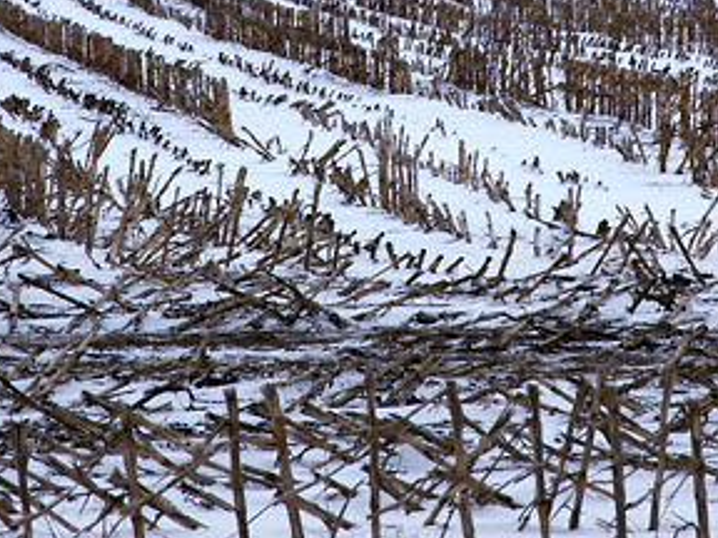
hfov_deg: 5.7
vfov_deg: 4.3
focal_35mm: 348
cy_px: 65
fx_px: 7218
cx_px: 486
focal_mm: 120
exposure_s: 1/320
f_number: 11
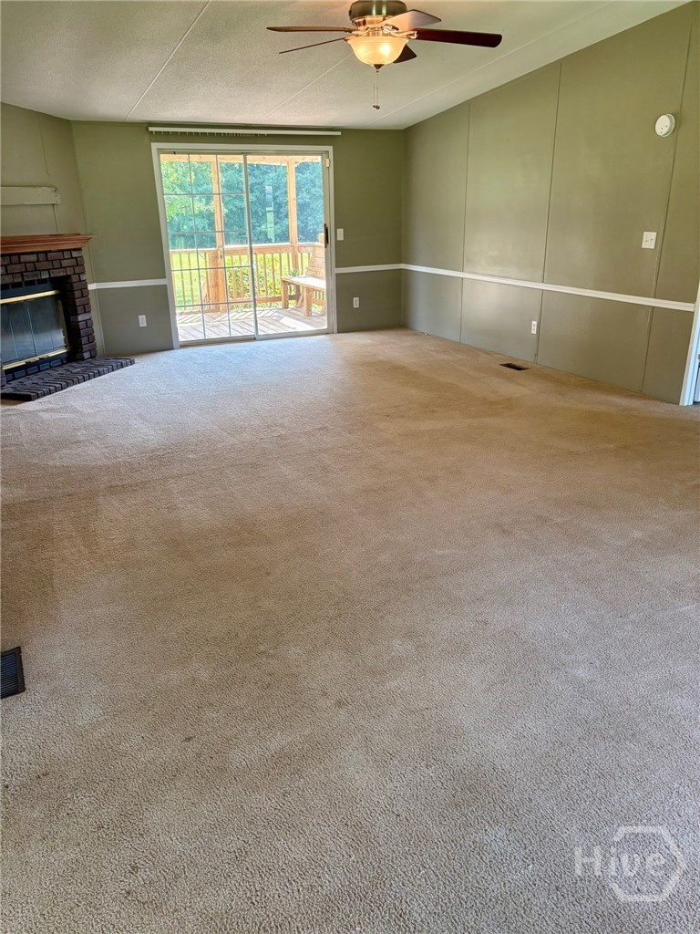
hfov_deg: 53.1
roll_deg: +0.7
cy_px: 467
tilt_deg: -20.7
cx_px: 350
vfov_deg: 67.3
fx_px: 701
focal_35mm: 26
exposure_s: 1/121
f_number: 1.6
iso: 125
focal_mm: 5.96
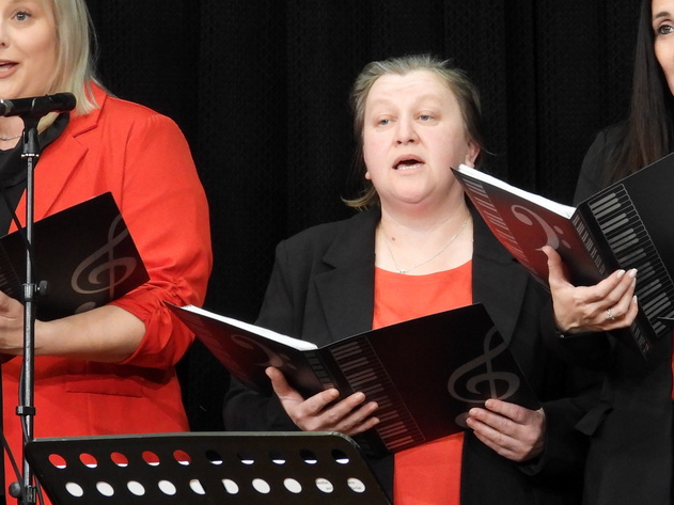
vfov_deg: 3.3
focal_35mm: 447
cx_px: 471
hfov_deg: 4.4
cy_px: 283
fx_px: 8702
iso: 560
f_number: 4.5
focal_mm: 42.2
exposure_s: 1/30
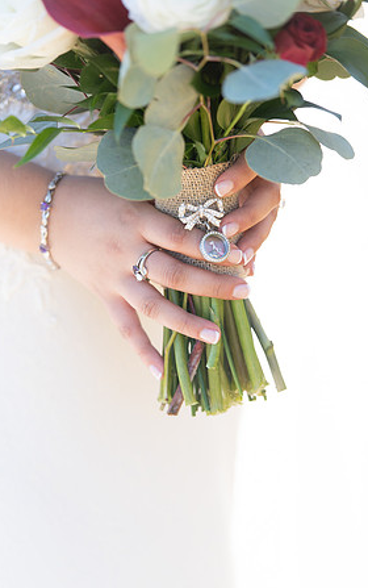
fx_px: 2627
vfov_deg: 12.8
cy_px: 295
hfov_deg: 8.0
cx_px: 180
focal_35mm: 164
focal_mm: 160
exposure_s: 1/250
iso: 100
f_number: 3.5
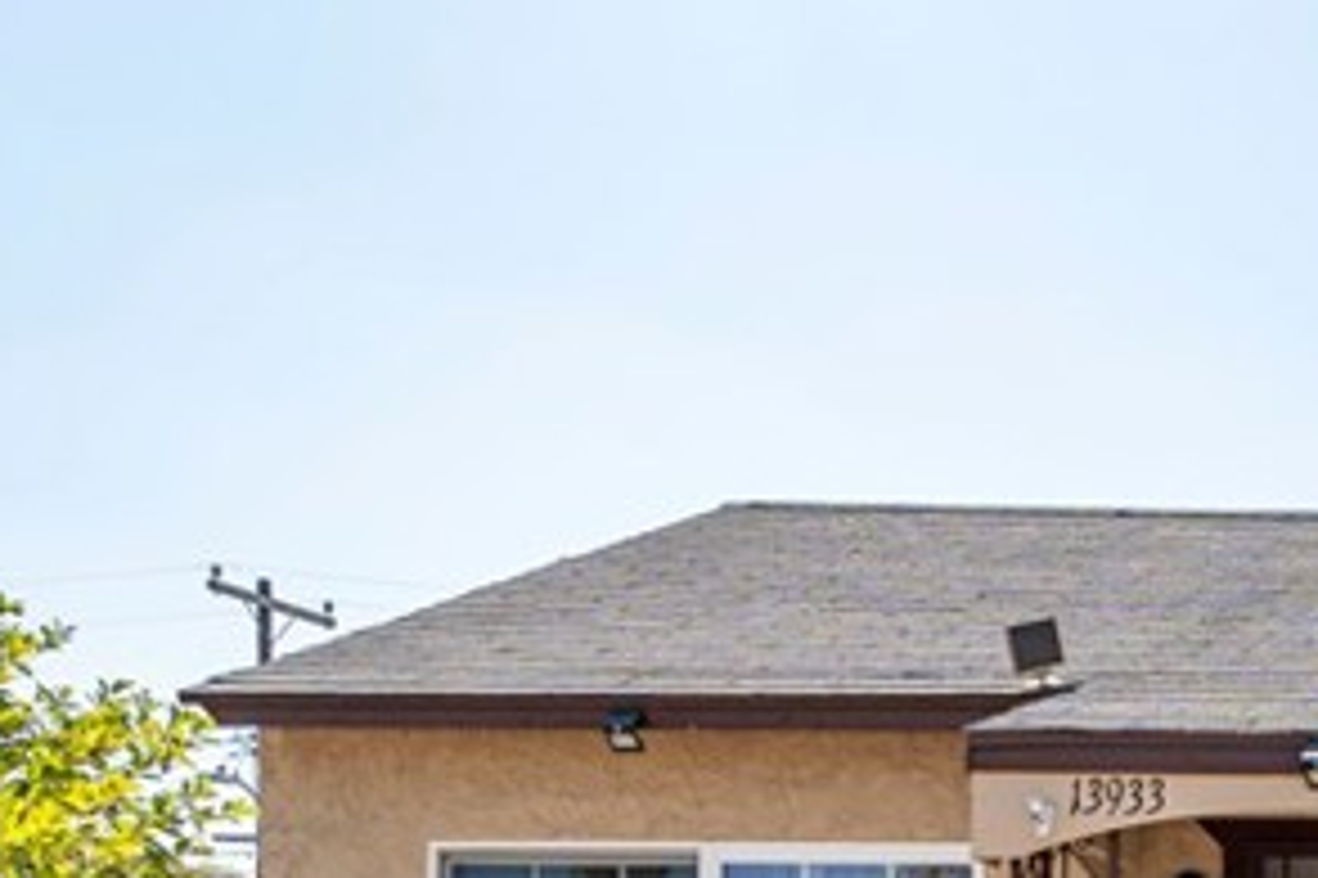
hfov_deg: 24.8
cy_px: 1096
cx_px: 1741
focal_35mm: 70
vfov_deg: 18.3
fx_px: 2561
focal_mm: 20
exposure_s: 1/1000
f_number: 4
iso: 100
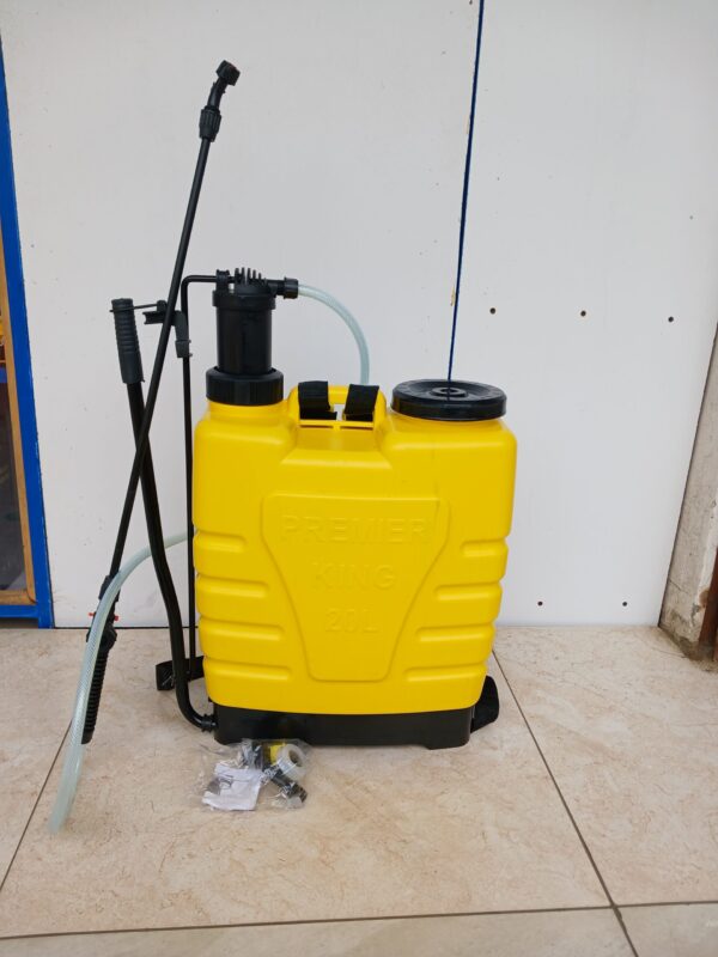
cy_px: 478
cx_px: 359
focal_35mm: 27
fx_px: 747
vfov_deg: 65.3
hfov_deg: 51.4
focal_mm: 4
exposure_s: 1/194
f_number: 1.8
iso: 20
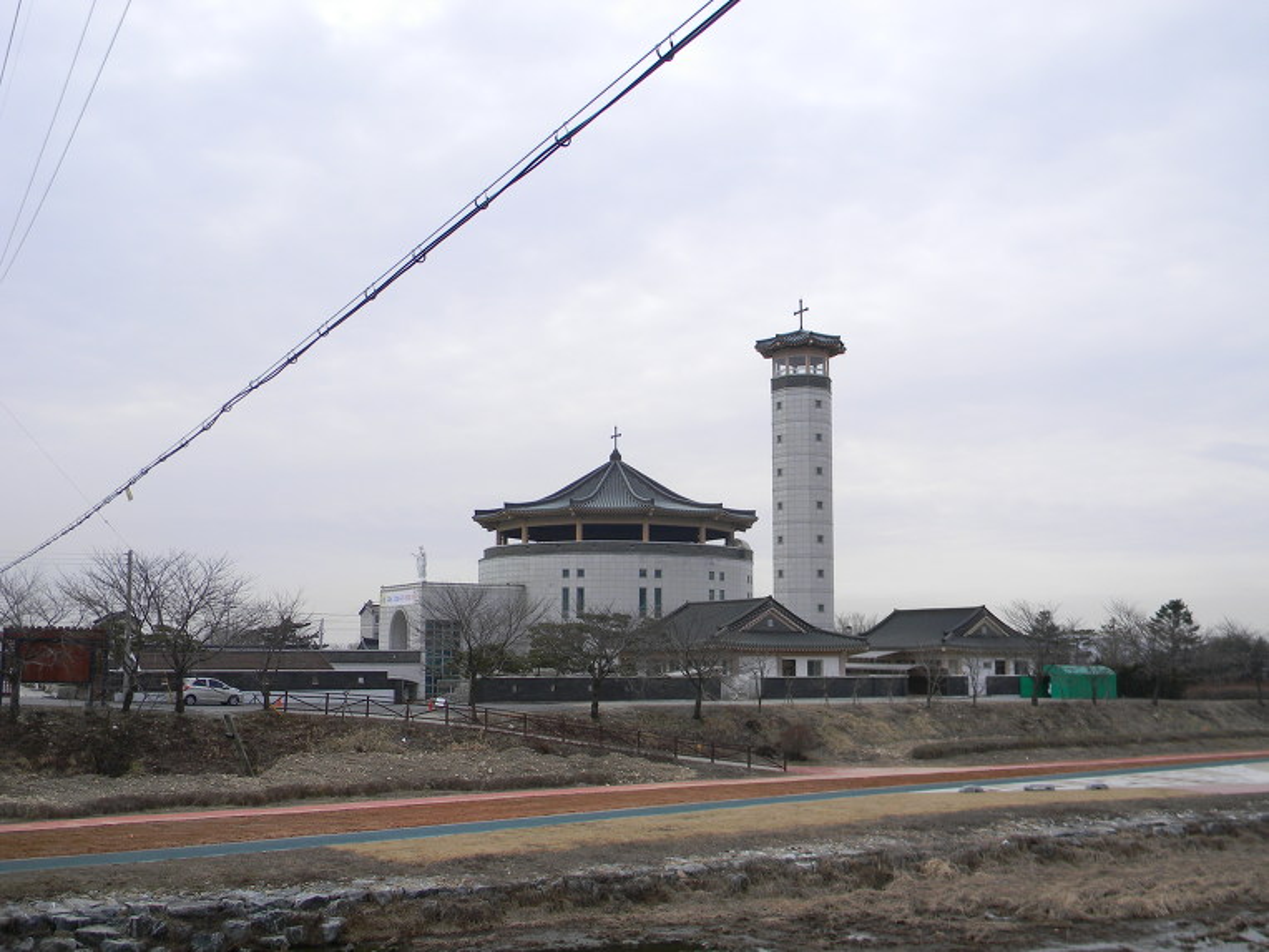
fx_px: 1320
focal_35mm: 36
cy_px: 476
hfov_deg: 51.4
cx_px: 634
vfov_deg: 39.7
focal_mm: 6.4
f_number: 3.7
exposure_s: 1/557
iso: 80
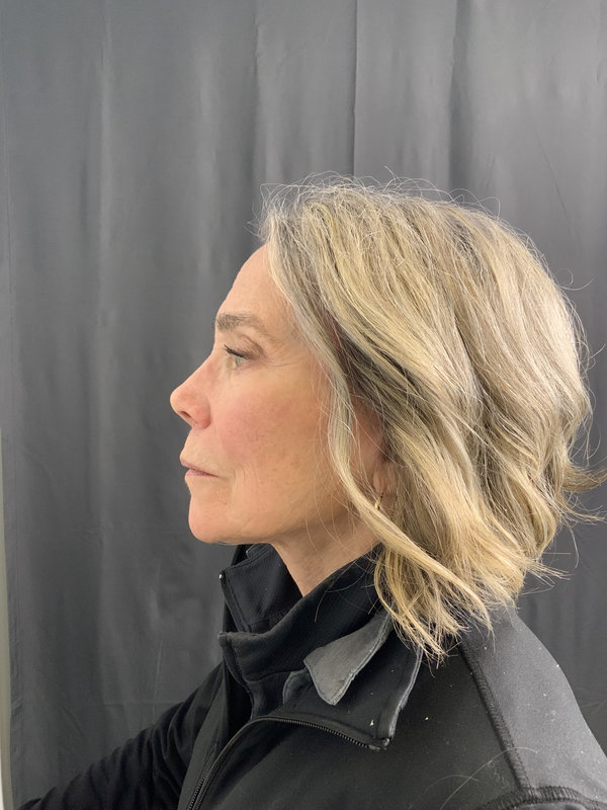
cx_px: 304
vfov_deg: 61.7
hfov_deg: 48.2
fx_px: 678
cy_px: 405
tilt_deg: -4.8
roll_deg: -0.5
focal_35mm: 29
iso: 100
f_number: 1.8
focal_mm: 3
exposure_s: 1/60
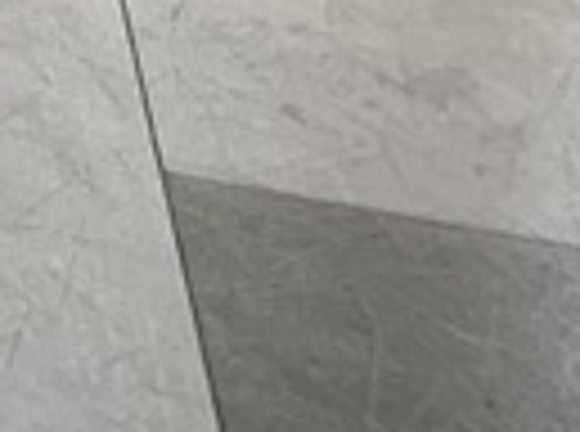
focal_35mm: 207
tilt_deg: -16.2
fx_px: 3459
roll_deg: +0.1
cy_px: -1233
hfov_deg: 7.6
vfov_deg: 6.1
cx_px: -1493
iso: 50
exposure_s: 1/120
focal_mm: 4.25
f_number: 1.8
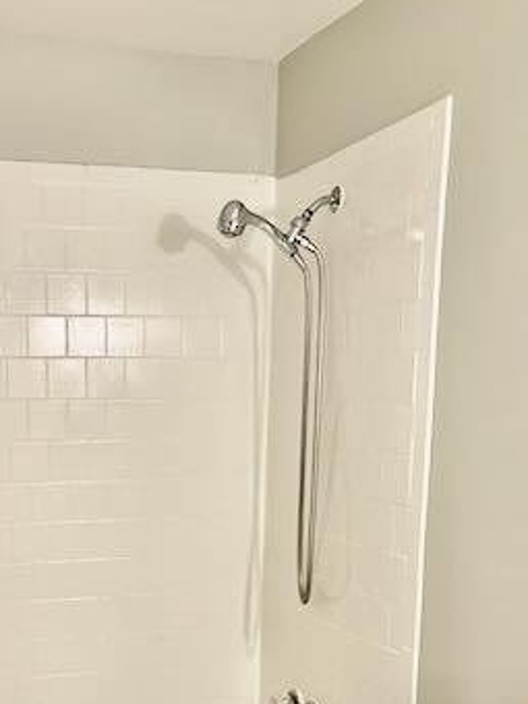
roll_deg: -0.5
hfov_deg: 29.1
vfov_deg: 37.1
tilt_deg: -11.3
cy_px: 596
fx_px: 997
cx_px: 114
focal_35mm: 49
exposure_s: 1/60
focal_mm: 5.96
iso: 80
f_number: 1.6
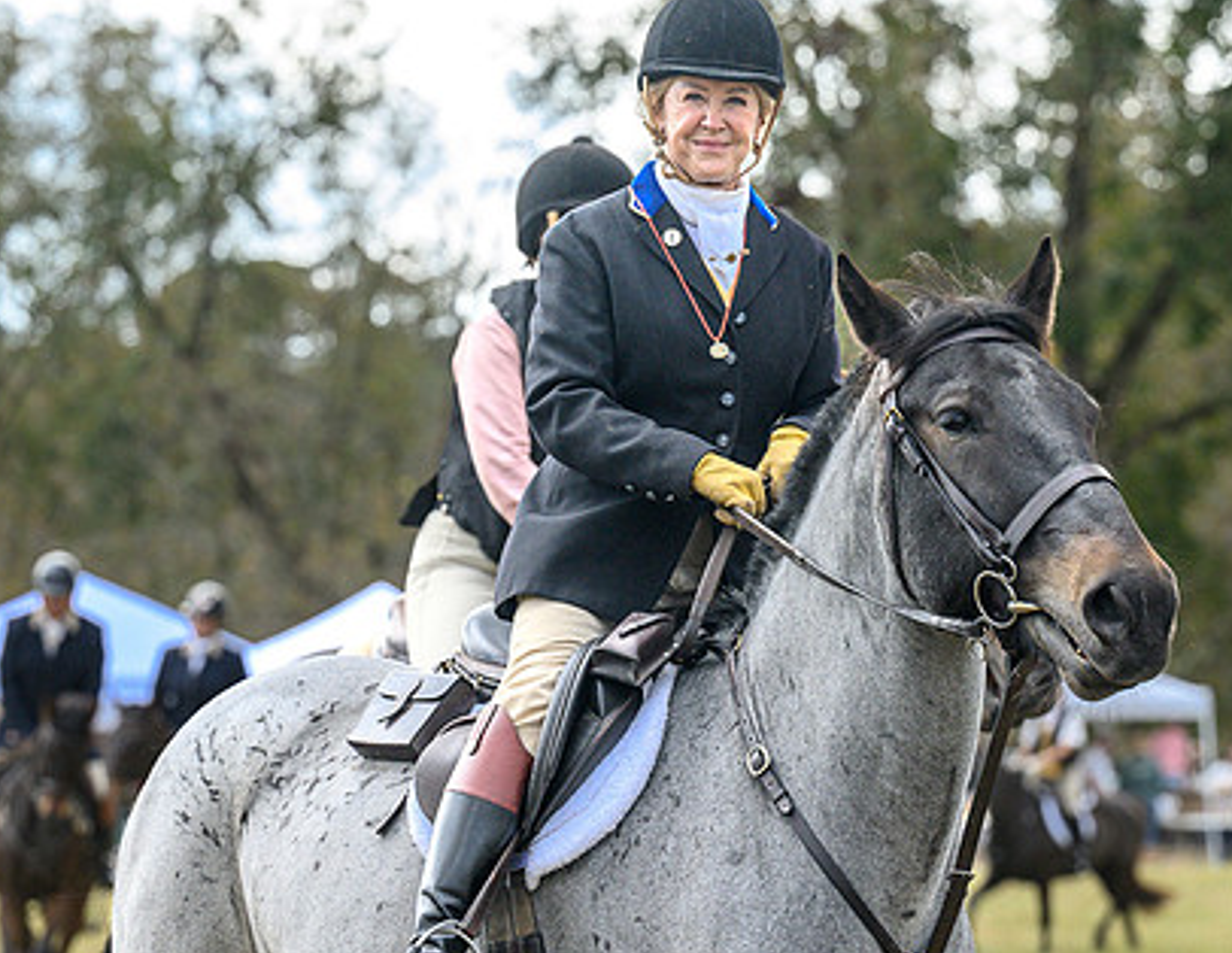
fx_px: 6875
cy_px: 496
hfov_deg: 10.2
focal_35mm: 191
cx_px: 683
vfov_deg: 7.9
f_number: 3.5
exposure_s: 1/1000
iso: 640
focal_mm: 101
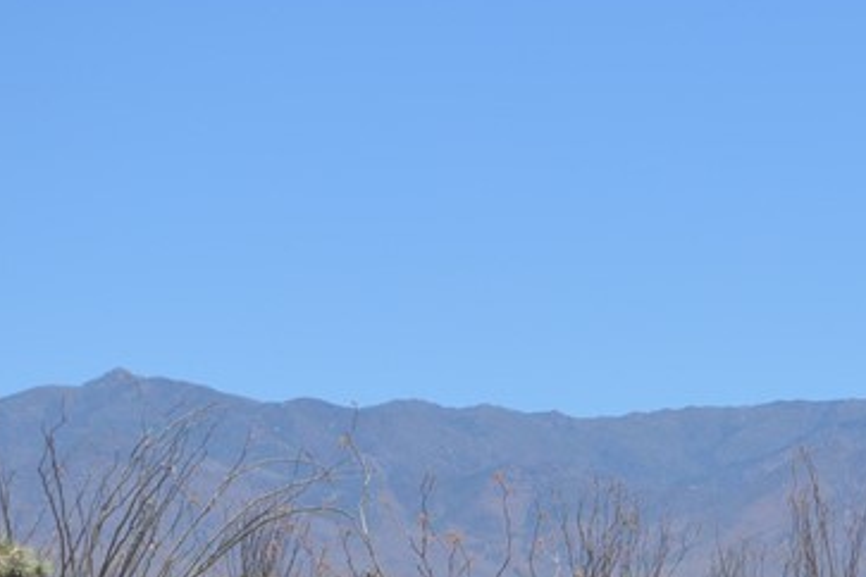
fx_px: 5605
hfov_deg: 8.8
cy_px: 565
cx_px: 699
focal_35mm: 233
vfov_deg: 5.9
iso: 400
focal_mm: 52
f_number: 7.1
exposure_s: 1/1600
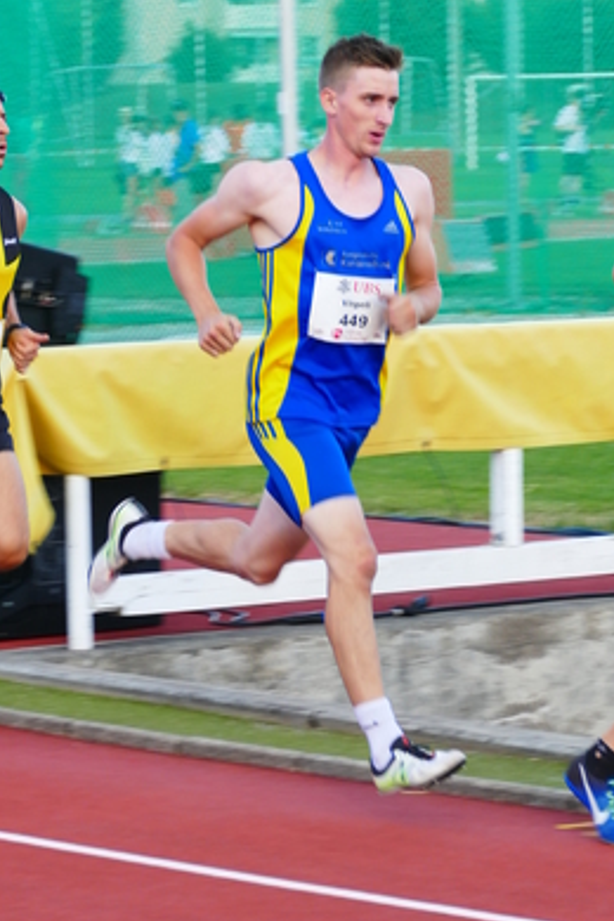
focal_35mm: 213
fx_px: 5449
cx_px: 229
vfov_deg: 9.7
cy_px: 546
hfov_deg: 6.4
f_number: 3.9
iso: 125
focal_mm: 56.08
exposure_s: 1/125
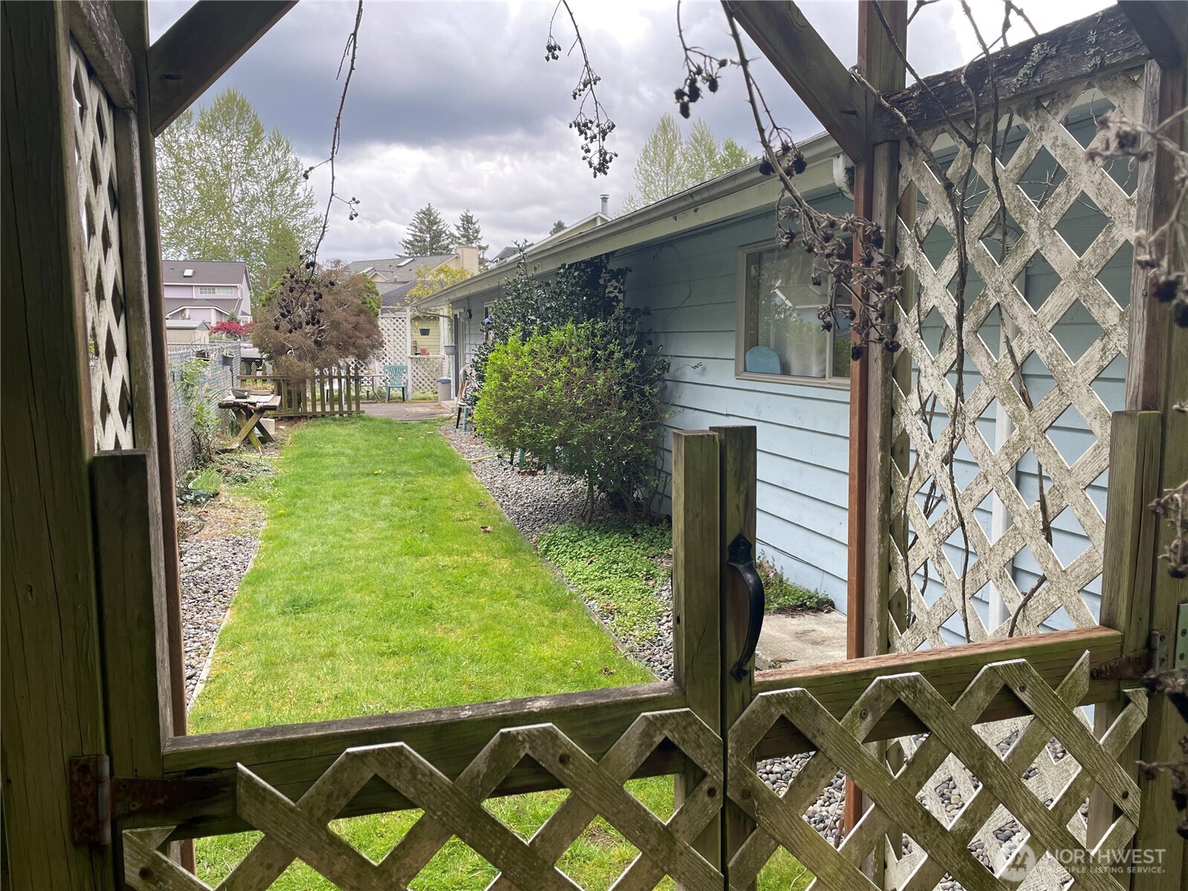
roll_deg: +0.1
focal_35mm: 26
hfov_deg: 67.3
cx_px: 594
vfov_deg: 53.1
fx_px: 892
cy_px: 446
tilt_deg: -5.4
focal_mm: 4.2
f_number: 1.6
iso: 32
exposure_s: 1/443
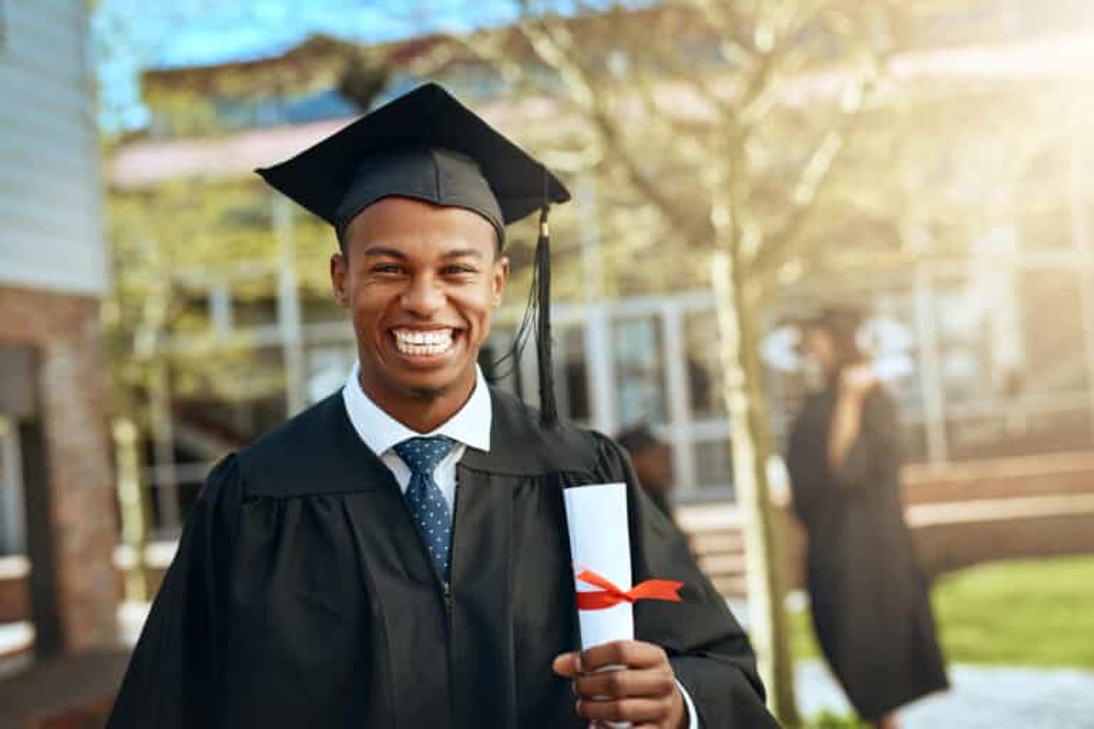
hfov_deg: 39.6
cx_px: 547
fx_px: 1519
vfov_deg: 27.0
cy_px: 364
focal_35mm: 50
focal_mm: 50
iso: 100
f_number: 2.2
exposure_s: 1/500
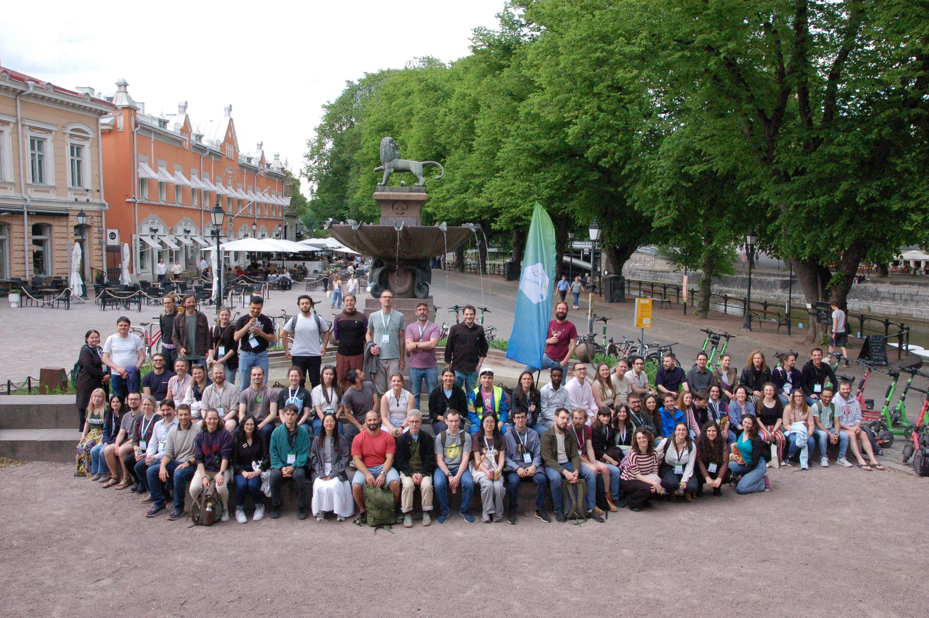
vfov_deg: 39.9
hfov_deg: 57.3
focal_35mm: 33
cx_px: 464
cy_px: 309
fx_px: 851
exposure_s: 1/125
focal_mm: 22
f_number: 13
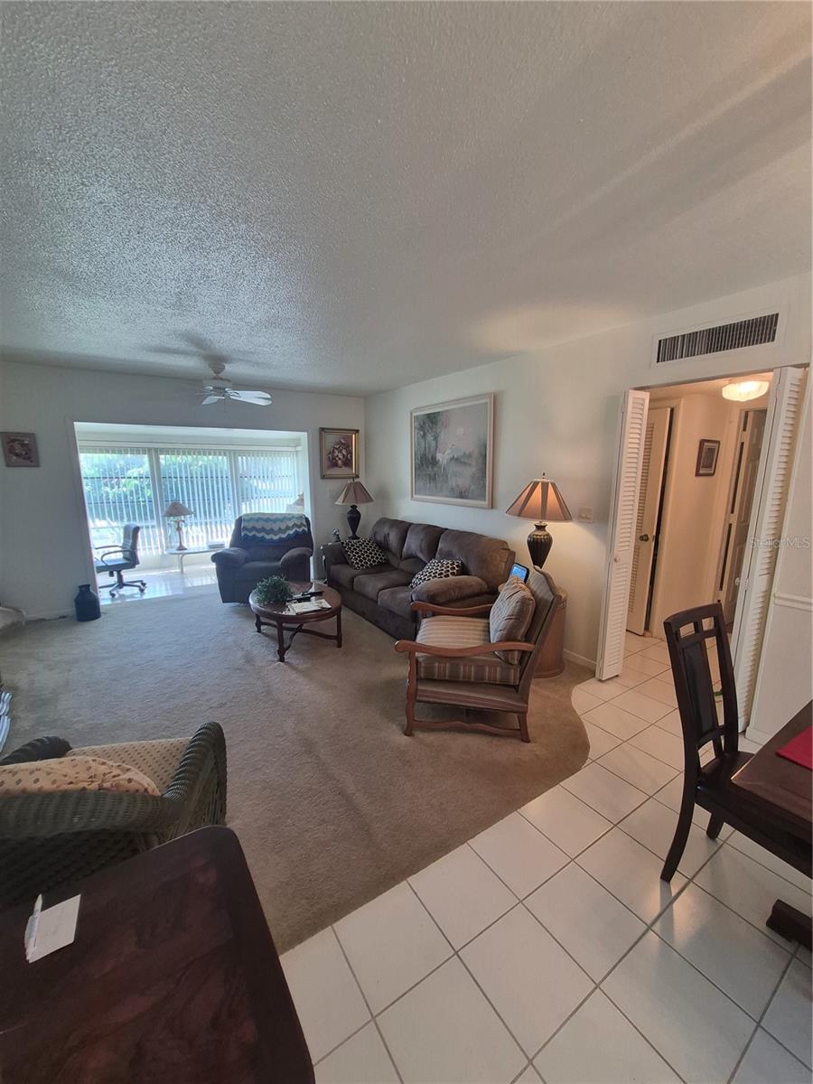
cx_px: 406
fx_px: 407
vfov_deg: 106.2
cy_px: 542
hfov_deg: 89.9
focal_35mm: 13
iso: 125
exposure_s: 1/60
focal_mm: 1.74
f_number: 2.2
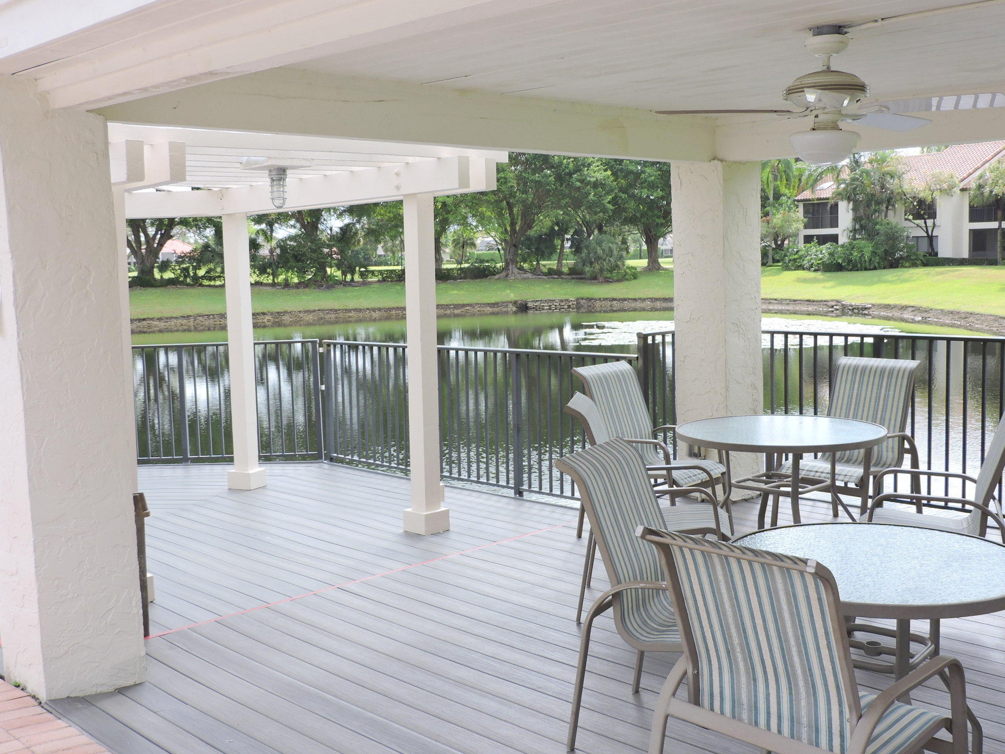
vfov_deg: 36.0
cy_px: 377
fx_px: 1161
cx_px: 502
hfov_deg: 46.8
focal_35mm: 40
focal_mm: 7.1
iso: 100
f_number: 3.3
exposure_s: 1/500
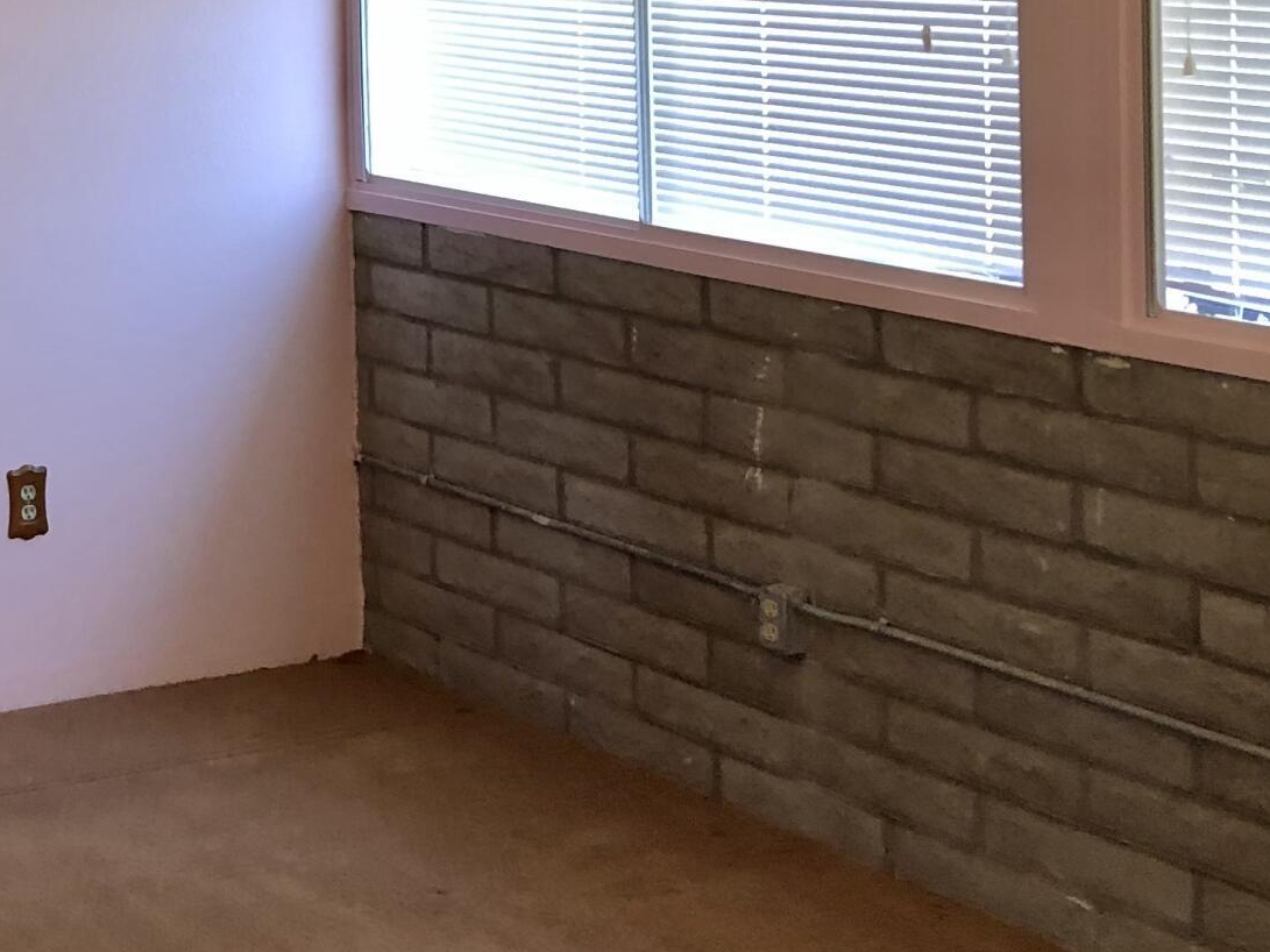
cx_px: 68
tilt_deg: -2.7
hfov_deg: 24.4
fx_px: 2825
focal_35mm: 77
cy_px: -54
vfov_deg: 18.5
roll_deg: +1.8
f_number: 1.8
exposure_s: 1/30
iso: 32
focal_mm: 3.99
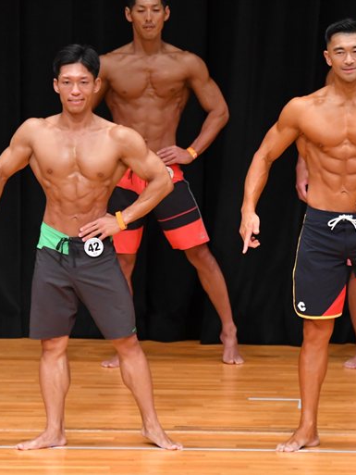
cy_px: 238
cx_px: 146
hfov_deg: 3.6
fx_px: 5675
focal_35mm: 414
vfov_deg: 4.8
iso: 4000
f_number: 5.6
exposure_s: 1/400
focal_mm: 190
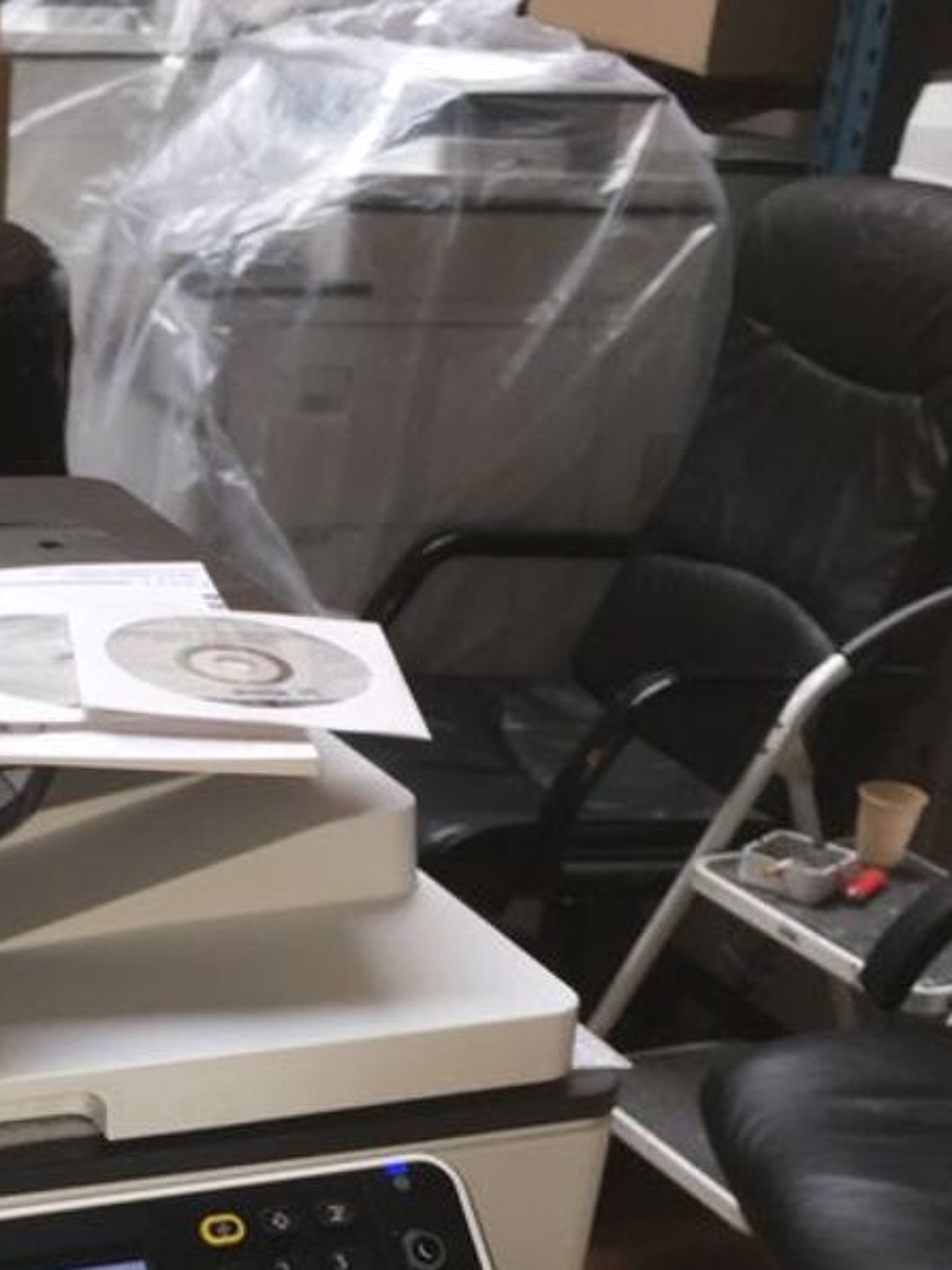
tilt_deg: -30.3
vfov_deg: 28.1
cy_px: 1263
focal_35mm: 65
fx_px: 2384
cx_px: -13
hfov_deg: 21.7
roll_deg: -1.4
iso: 40
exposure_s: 1/33
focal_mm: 4.15
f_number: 2.2
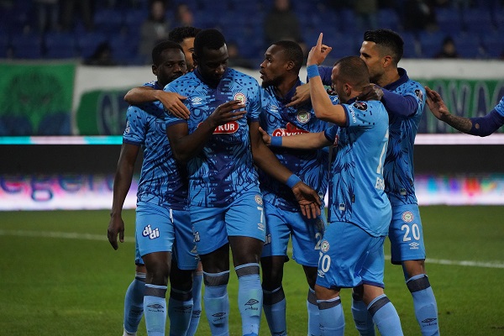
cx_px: 252
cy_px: 168
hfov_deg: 5.2
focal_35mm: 400
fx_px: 5600
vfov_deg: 3.4
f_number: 5.6
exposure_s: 1/2000
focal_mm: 400
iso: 10000
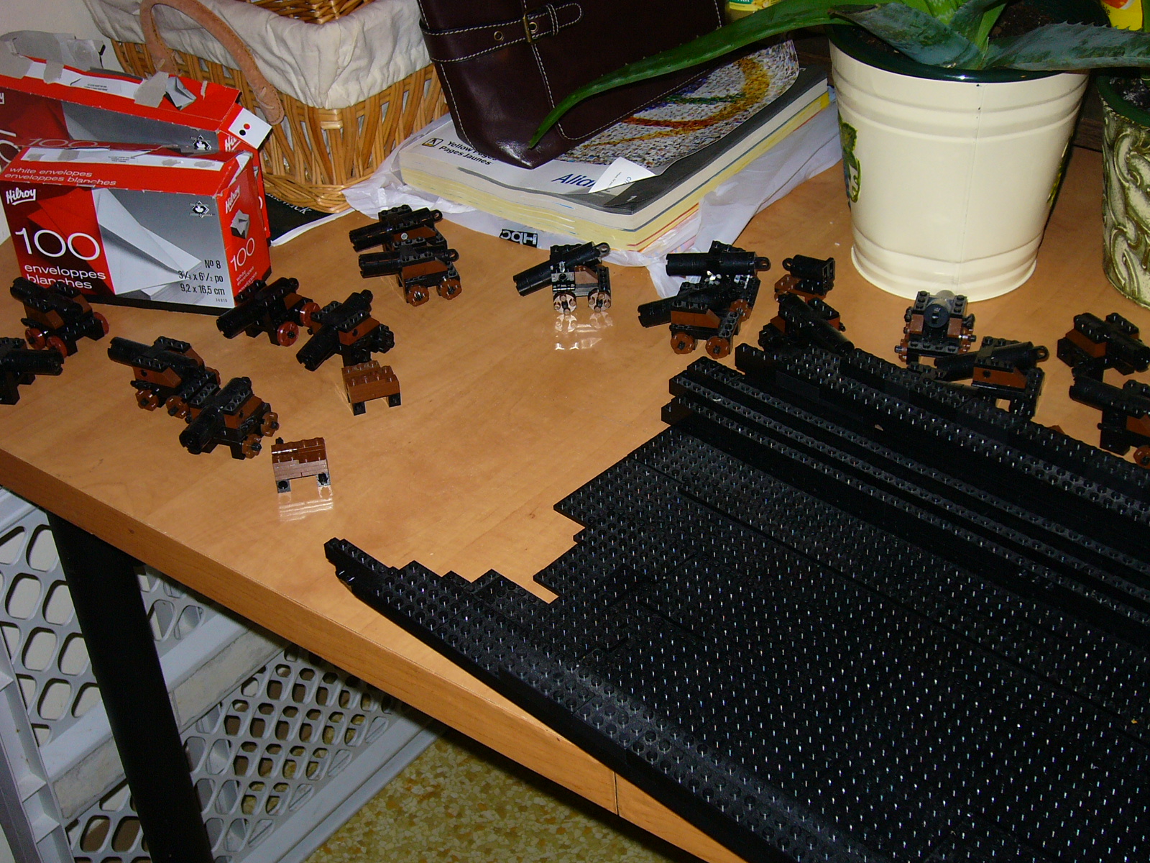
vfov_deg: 28.6
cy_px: 432
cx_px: 575
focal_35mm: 51
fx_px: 1694
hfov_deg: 37.5
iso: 100
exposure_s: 1/60
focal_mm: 8.5
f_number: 3.4
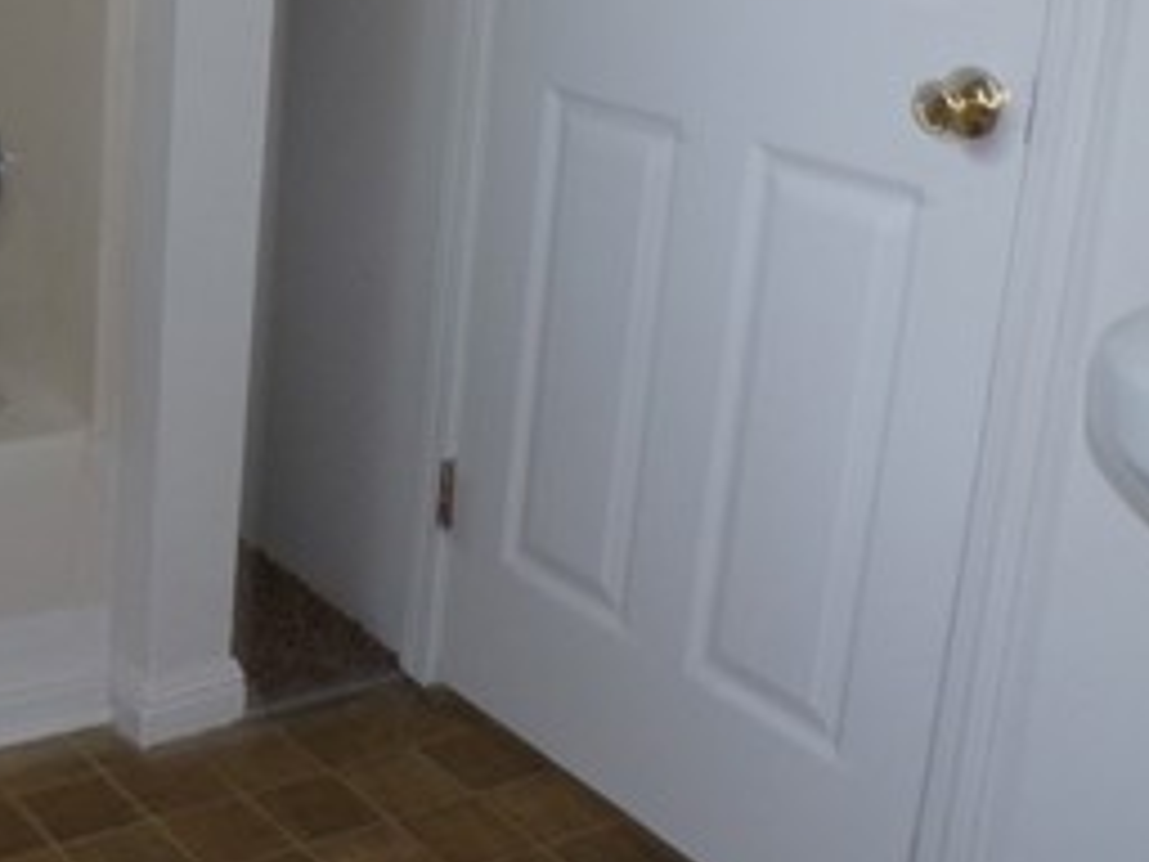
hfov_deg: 31.1
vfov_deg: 24.1
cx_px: 171
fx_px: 1992
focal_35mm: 60
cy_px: 180
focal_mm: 4.3
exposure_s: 1/17
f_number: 3
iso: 200
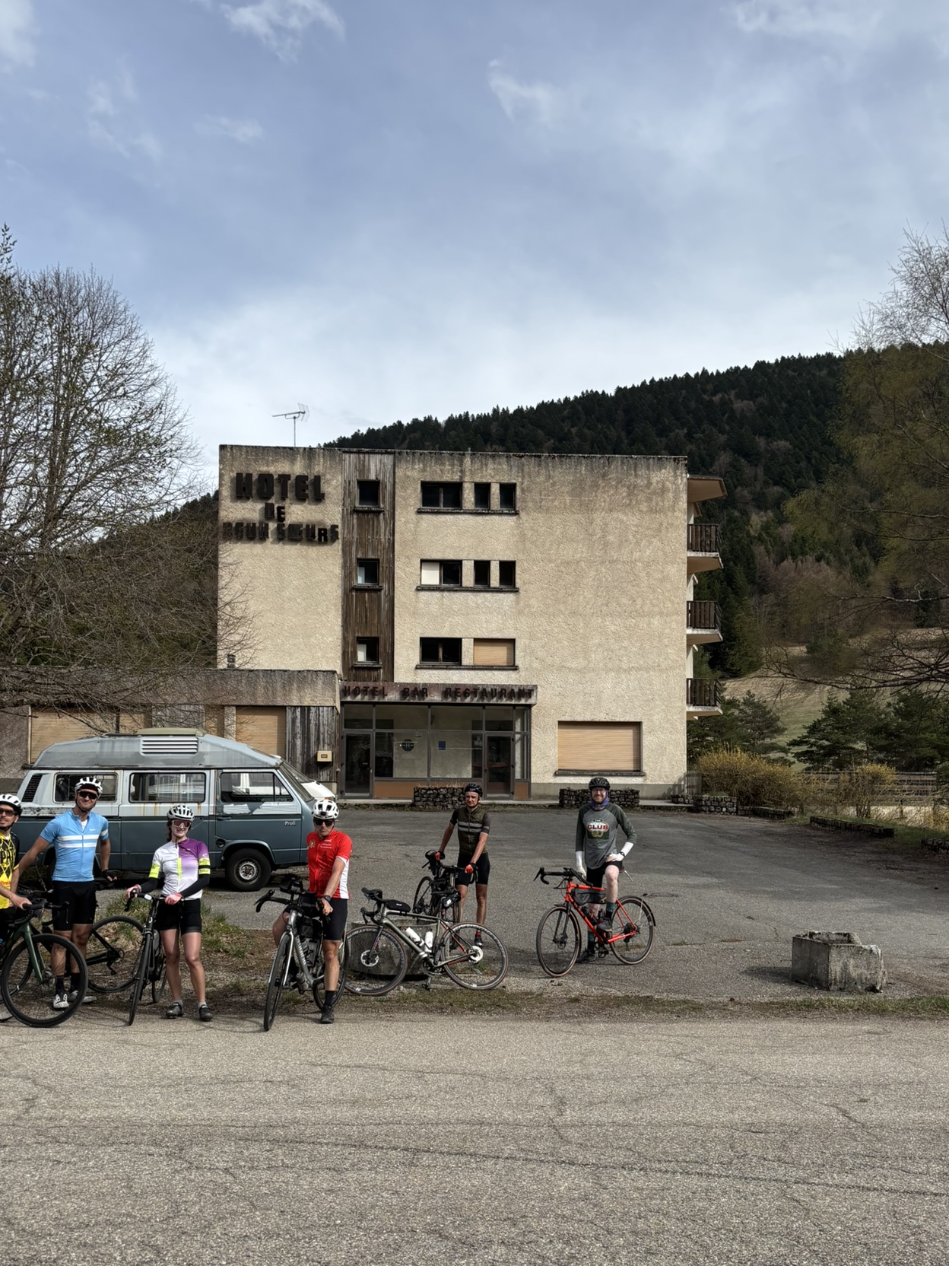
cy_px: 724
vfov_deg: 56.6
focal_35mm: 32
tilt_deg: +3.6
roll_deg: -1.1
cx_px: 449
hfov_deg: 44.1
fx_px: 1170
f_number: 1.6
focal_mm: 5.96
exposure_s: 1/3534
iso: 50
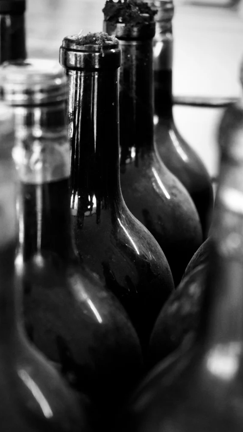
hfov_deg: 13.7
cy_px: 216
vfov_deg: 24.2
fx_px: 1008
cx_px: 127
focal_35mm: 88
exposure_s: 1/60
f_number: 4
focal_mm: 55
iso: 3200
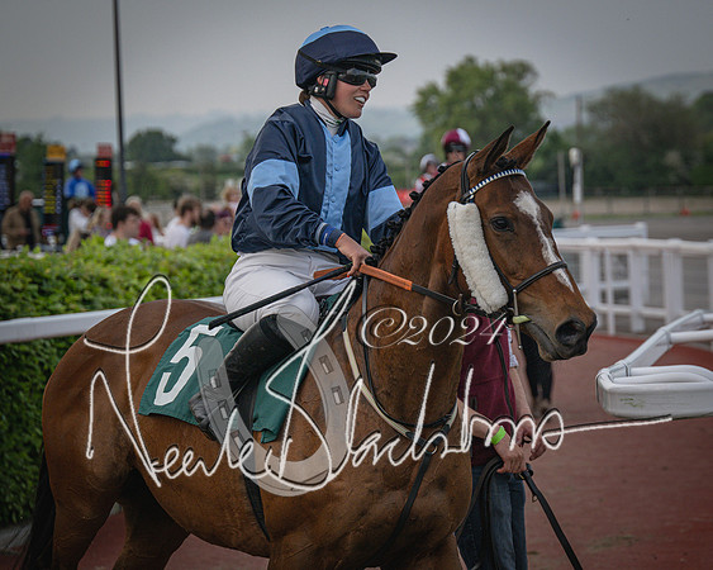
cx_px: 527
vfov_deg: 10.0
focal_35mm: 155
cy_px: 262
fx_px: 3263
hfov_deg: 12.4
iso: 400
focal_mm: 98
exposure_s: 1/1600
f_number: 4
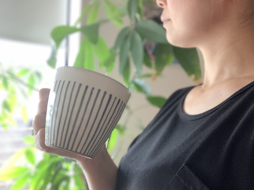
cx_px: 127
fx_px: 235
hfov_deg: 56.8
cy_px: 95
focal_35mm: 32
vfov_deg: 44.2
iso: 320
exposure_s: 1/43
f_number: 2.2
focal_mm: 2.87
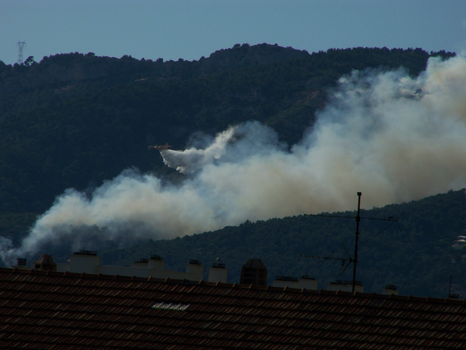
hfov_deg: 5.2
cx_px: 233
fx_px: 5119
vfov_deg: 3.9
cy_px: 175
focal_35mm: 380
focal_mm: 63
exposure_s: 1/1000
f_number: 7.1
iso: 80
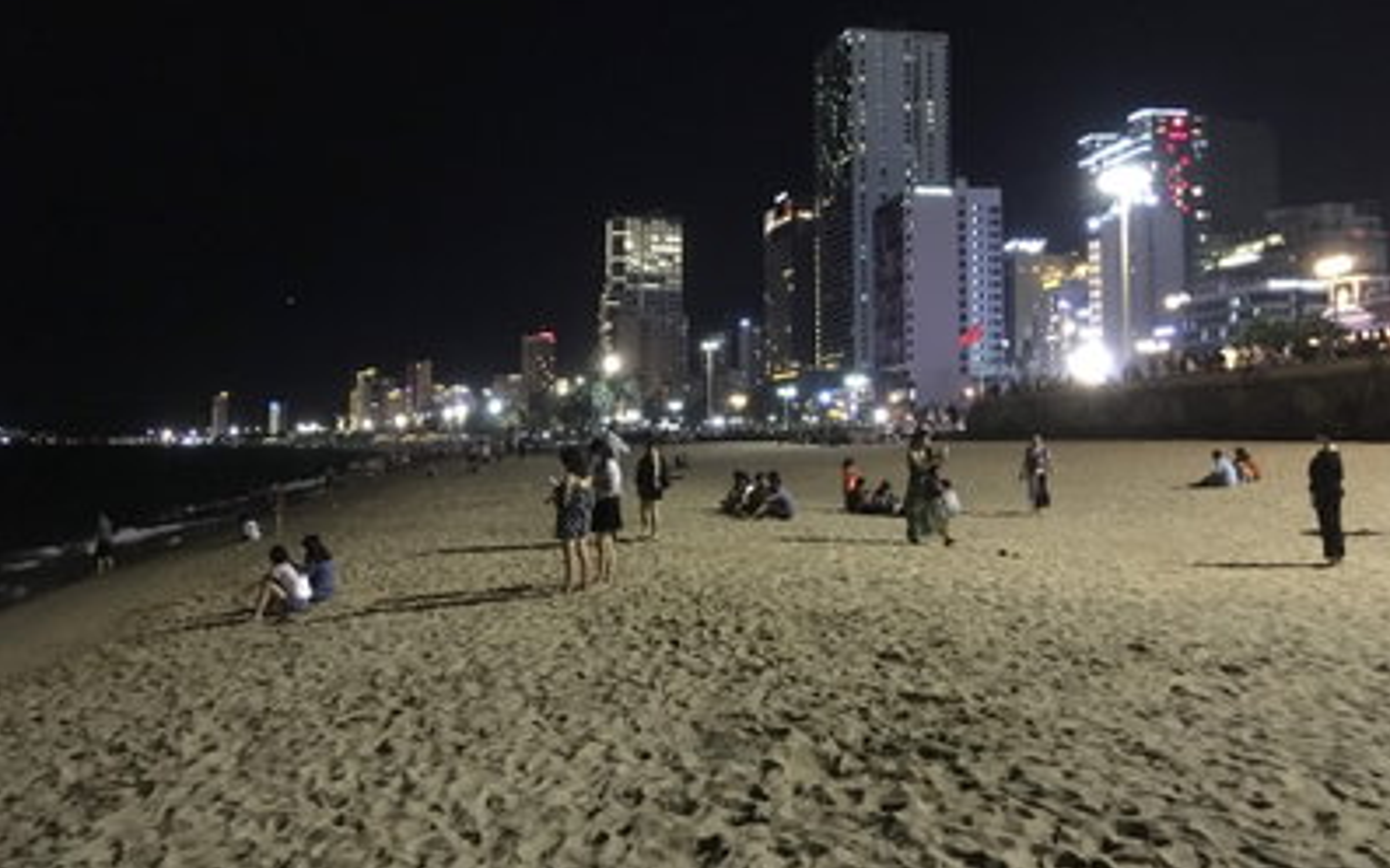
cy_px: 357
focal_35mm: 31
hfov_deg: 61.2
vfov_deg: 40.4
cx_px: 697
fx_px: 1174
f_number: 2.2
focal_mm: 4.15
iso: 800
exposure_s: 1/17
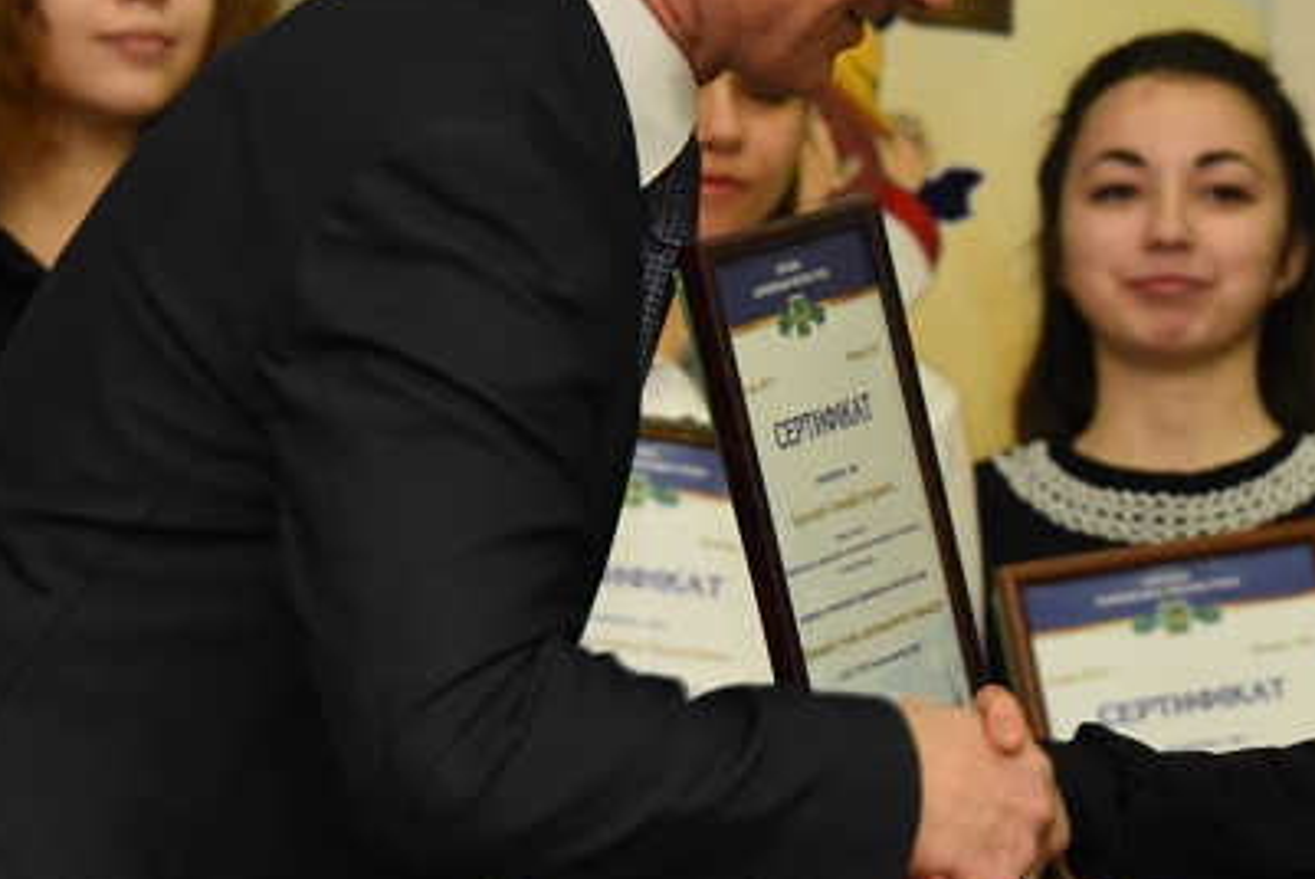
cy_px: 282
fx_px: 10564
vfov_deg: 4.8
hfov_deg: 7.1
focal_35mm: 289
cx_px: 1030
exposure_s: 1/100
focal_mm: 145
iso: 4000
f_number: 7.1
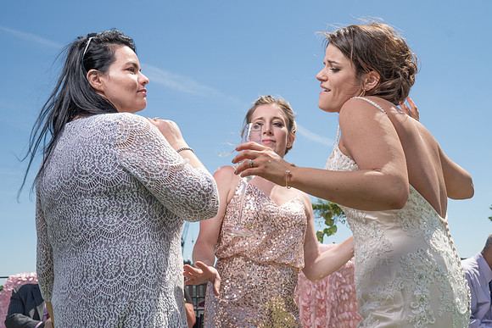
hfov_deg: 44.2
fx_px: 606
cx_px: 245
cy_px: 196
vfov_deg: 30.2
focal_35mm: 44
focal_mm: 35
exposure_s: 1/250
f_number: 7.1
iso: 50
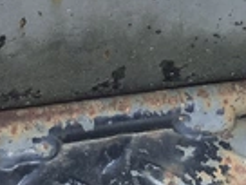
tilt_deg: -30.6
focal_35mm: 91
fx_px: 647
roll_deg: -5.3
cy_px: -85
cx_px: 127
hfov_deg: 21.5
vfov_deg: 15.1
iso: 25
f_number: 2.4
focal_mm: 3.3
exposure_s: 1/161
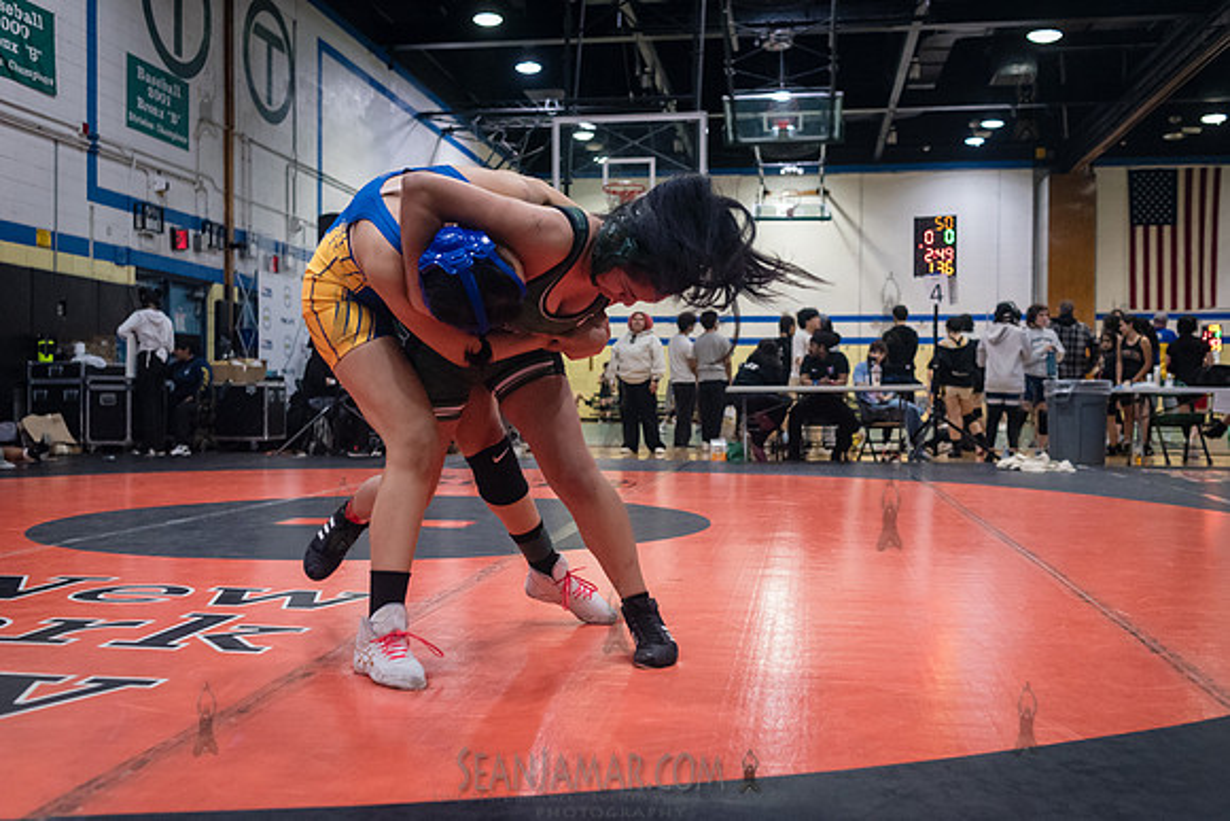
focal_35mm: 37
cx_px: 615
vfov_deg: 36.1
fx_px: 1259
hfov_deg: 52.1
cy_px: 410
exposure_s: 1/400
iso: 5000
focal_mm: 35
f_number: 3.2
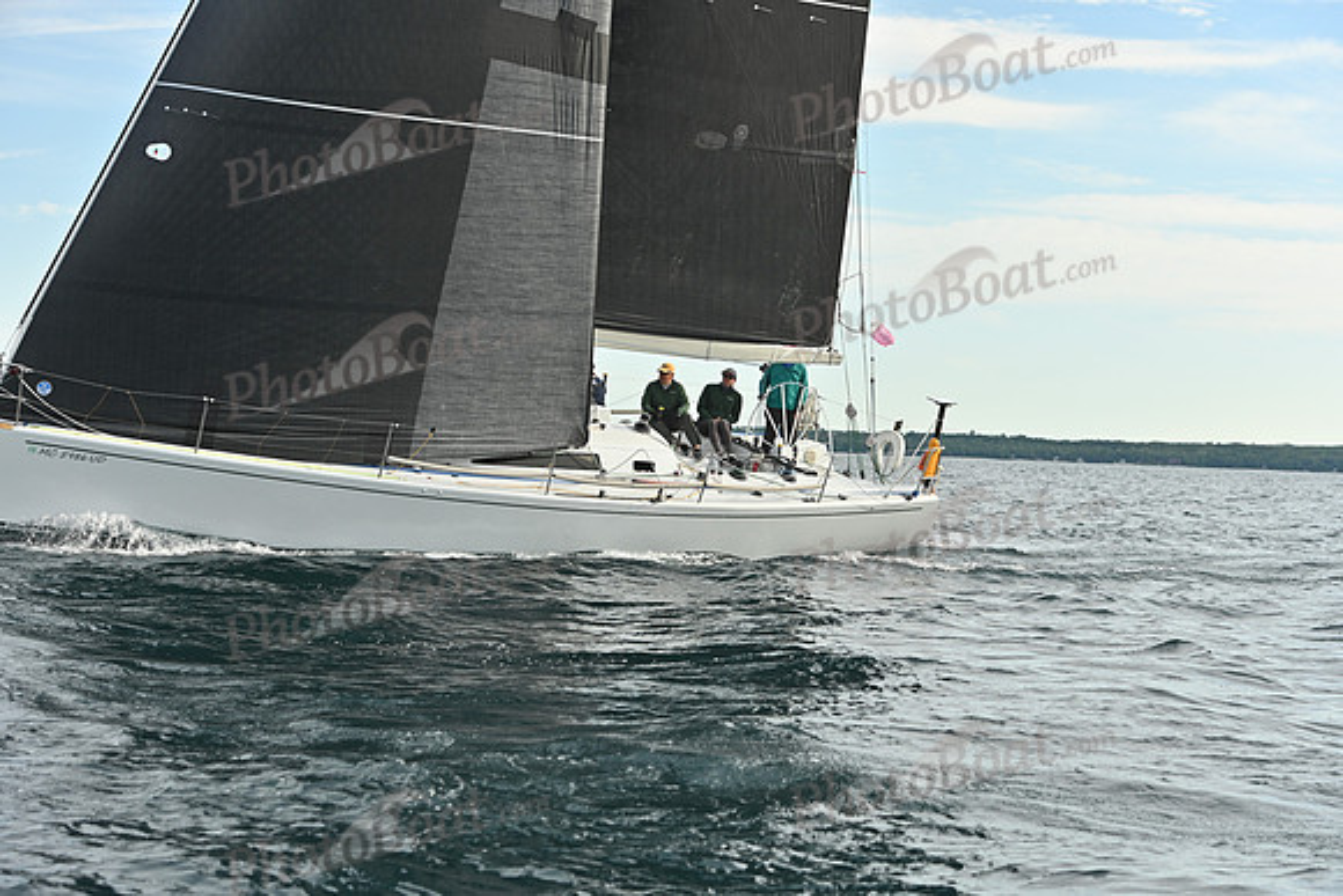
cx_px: 672
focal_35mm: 70
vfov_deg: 19.5
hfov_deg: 28.8
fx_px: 2612
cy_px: 448
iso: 320
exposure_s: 1/1000
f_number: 5.6
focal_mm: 70
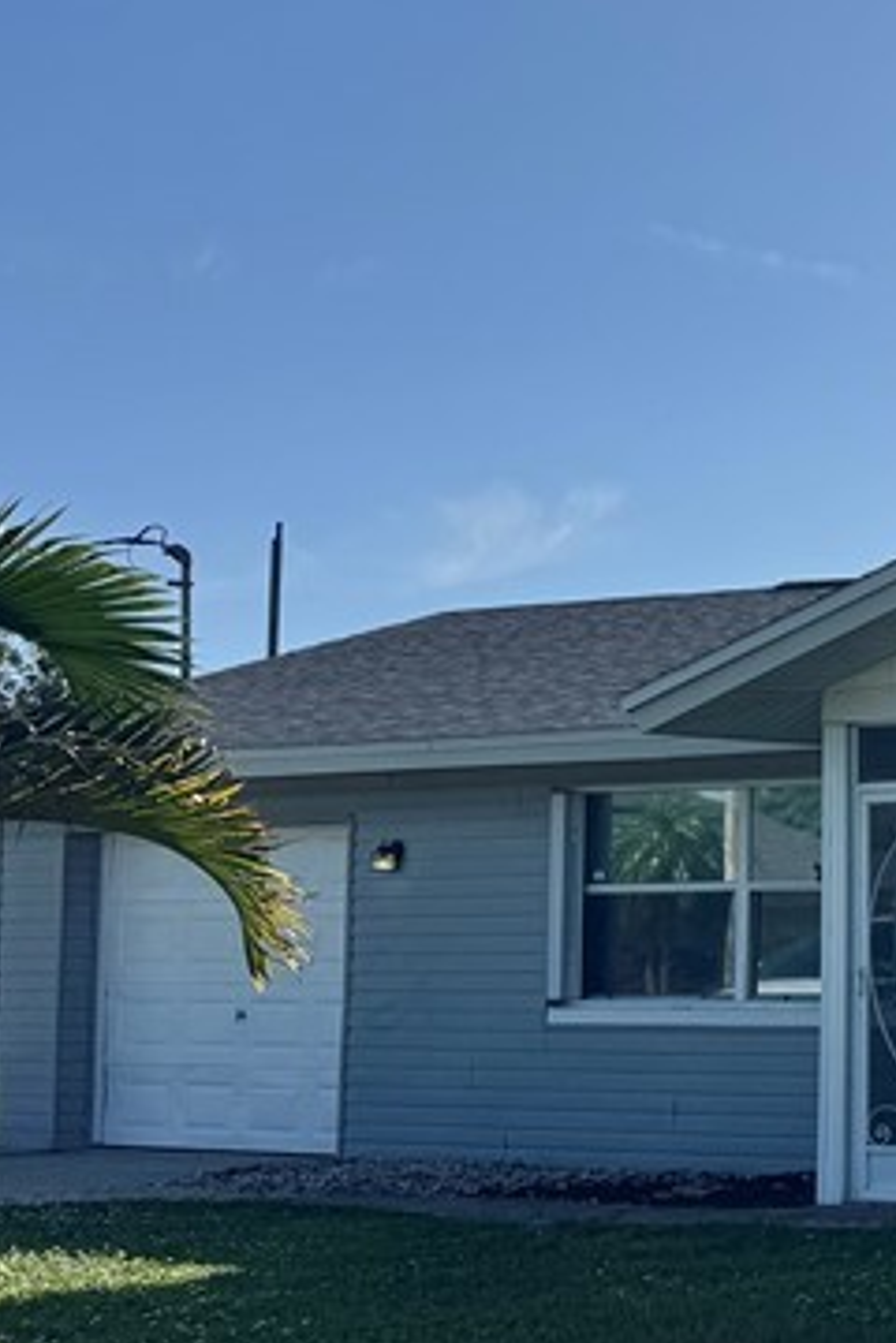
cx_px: 1658
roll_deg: +0.2
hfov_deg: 16.0
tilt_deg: +3.5
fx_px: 2650
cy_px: 817
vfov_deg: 28.4
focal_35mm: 71
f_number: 1.78
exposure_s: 1/10417
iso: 80
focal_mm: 6.76
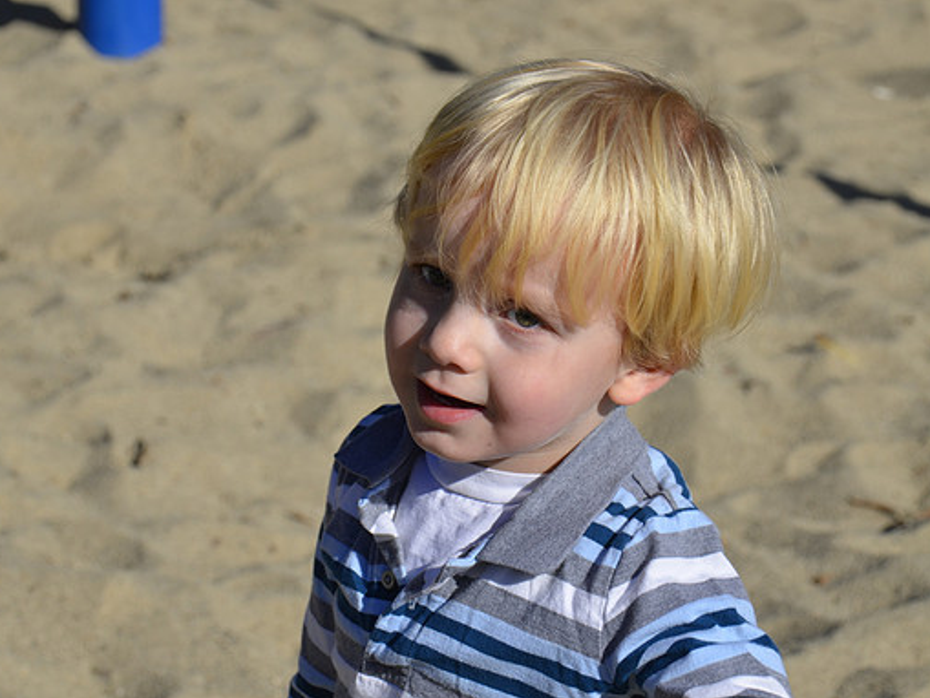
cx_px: 415
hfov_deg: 12.0
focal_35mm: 164
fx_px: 4407
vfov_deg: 9.1
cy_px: 349
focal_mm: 100
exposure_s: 1/320
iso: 100
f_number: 9
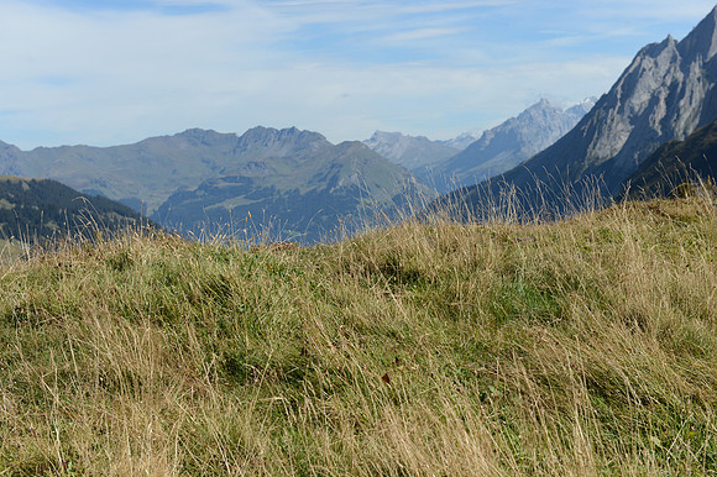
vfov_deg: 19.4
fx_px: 1393
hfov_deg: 28.9
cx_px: 358
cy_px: 238
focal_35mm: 70
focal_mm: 70
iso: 250
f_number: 9
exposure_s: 1/640
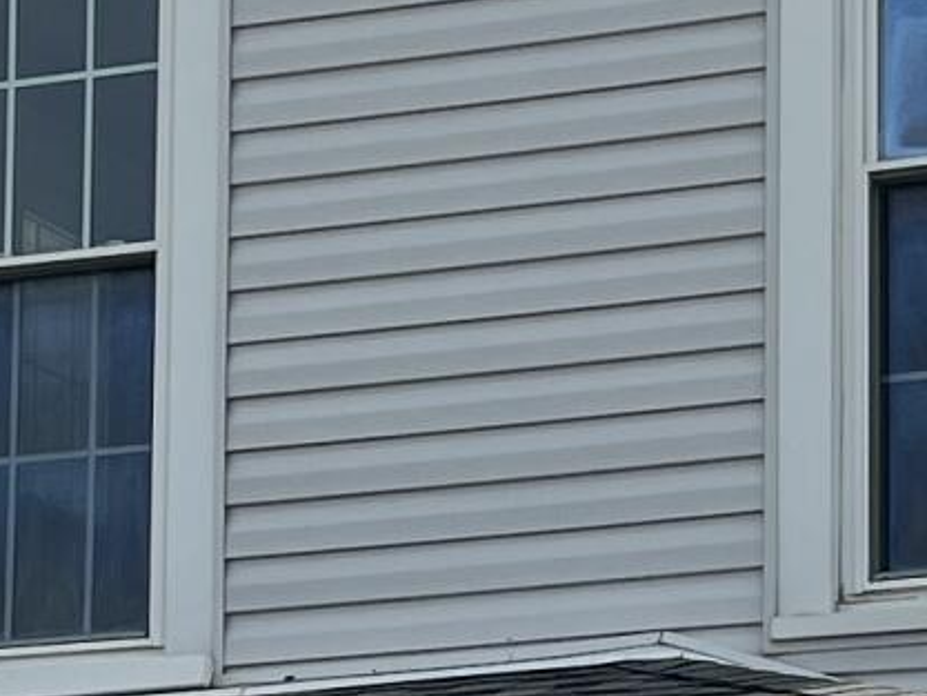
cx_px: 651
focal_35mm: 187
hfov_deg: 10.6
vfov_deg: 7.9
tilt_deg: +8.9
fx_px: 5009
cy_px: 785
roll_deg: -0.5
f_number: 1.5
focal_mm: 5.7
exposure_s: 1/5319
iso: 50
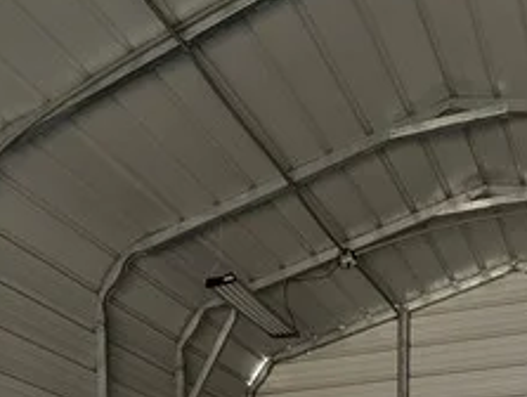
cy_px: 874
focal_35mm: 55
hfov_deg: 33.6
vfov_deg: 16.5
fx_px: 839
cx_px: 86
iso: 57
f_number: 1.7
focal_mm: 2.02
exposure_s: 1/218
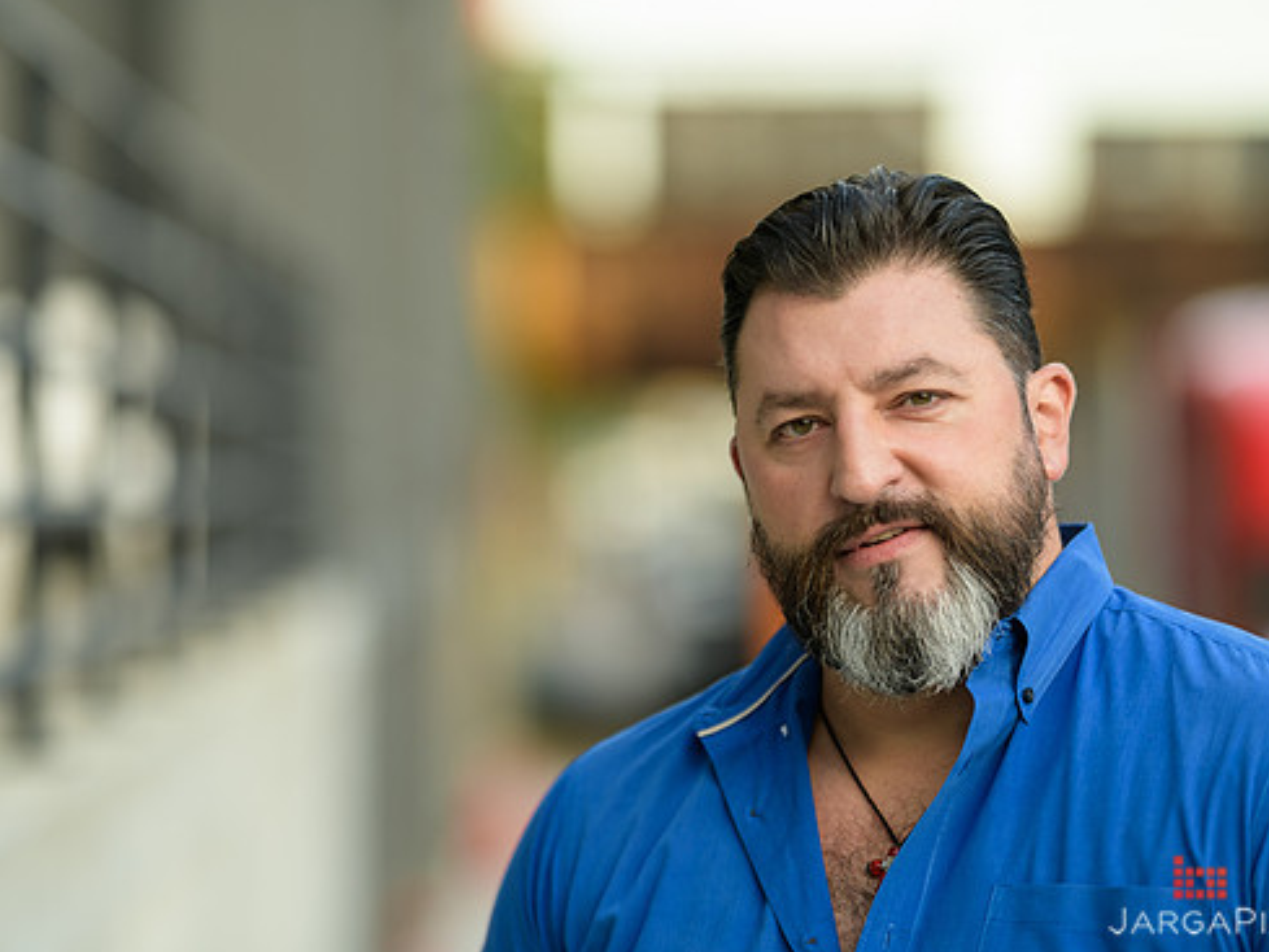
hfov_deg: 12.8
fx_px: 5647
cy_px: 489
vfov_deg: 9.6
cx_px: 605
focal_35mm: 154
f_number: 2
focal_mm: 135
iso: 200
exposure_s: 1/250
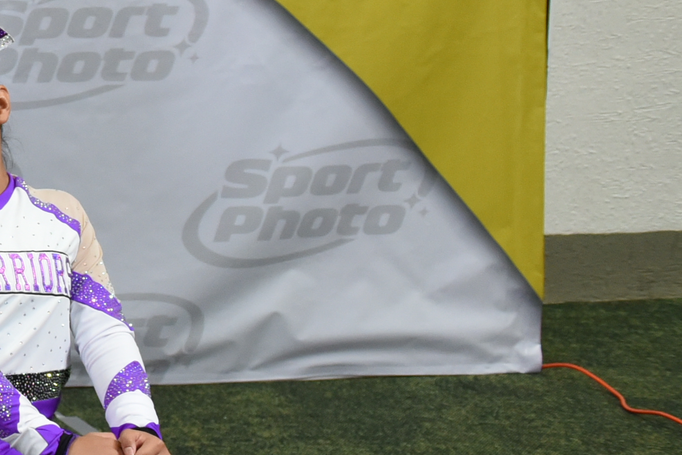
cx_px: -640
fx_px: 2028
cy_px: 22
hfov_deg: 15.6
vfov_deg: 12.7
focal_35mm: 107
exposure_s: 1/250
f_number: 4.5
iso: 2000
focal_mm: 27
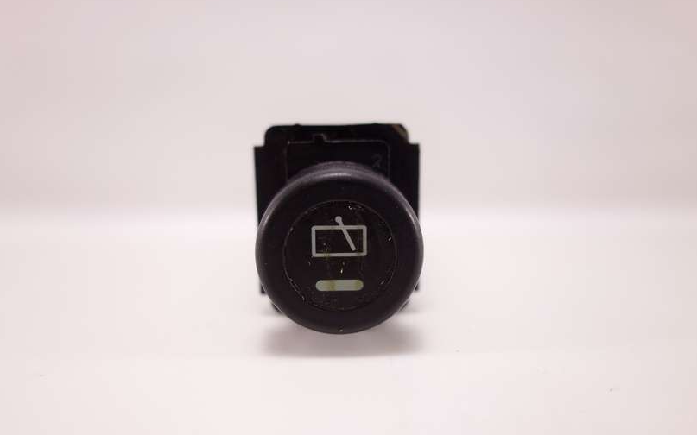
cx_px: 352
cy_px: 223
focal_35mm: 29
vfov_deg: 43.1
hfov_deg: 64.6
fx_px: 551
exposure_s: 1/100
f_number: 2.2
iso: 125
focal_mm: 10.4
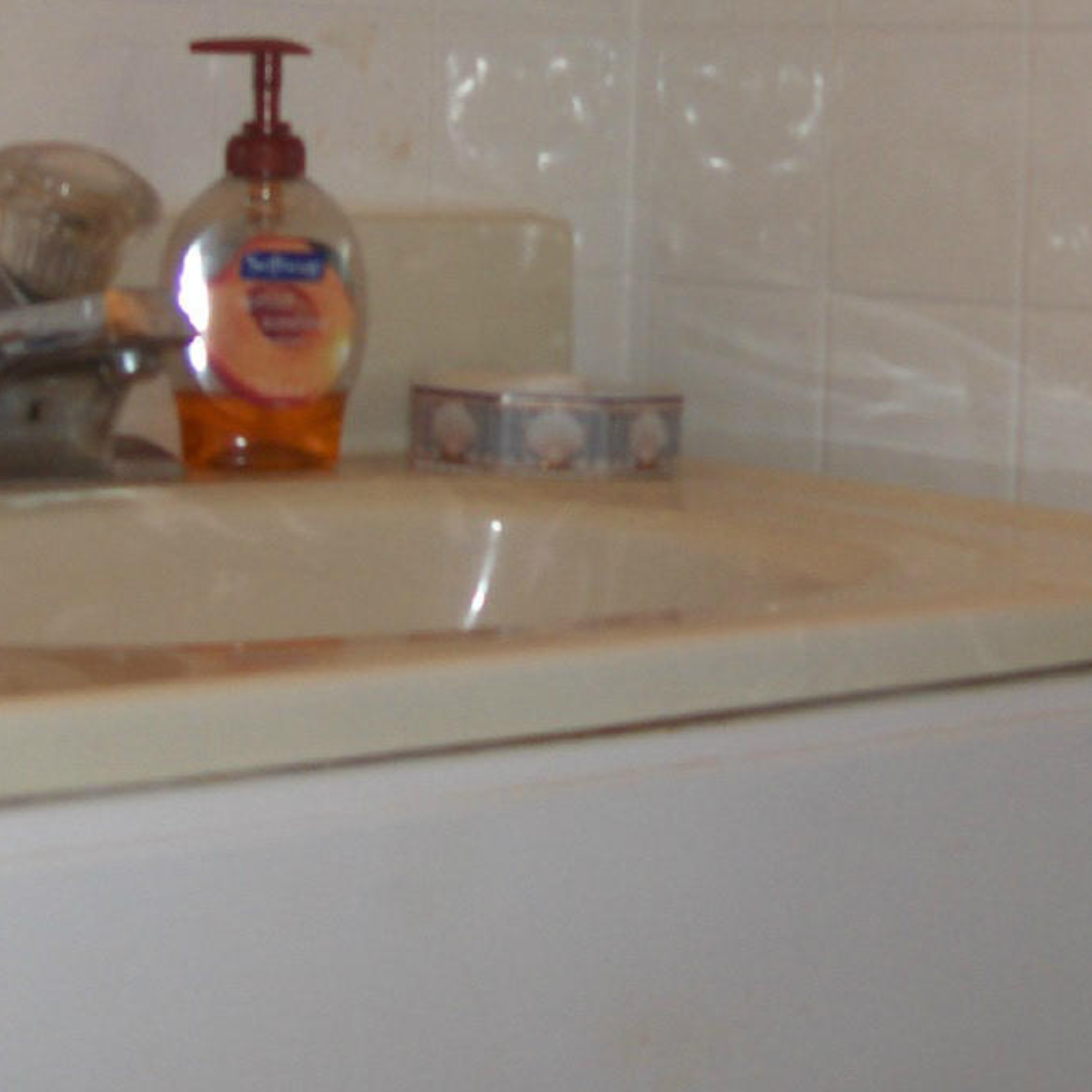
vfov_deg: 16.6
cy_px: 167
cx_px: 806
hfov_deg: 16.7
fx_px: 3712
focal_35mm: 104
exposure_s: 1/60
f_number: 2.8
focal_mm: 8
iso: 100
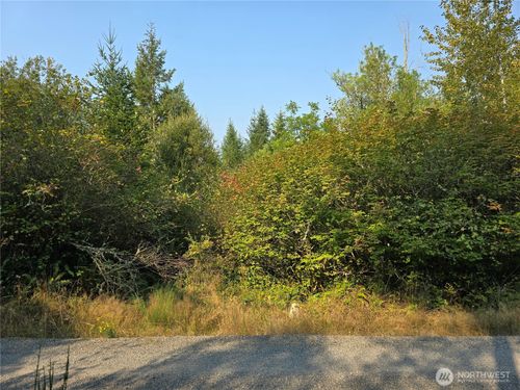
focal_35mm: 23
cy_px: 195
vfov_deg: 58.9
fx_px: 346
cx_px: 260
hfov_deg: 73.9
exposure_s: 1/367
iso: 12
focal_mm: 6.3
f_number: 1.7
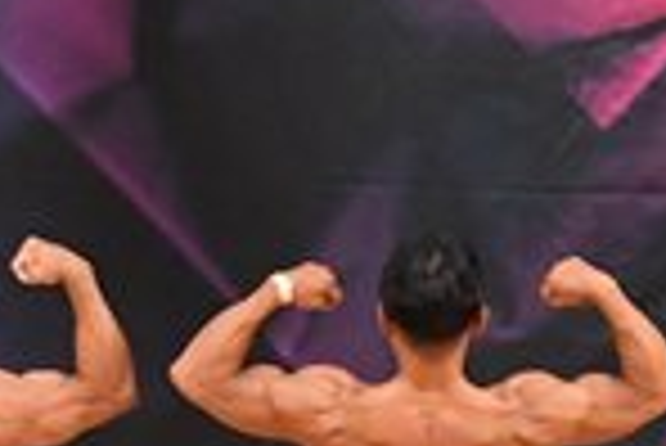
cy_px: 464
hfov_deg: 2.9
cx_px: 794
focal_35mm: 707
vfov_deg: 1.9
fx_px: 13092
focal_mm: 90
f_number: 5.6
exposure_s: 1/400
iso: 6400
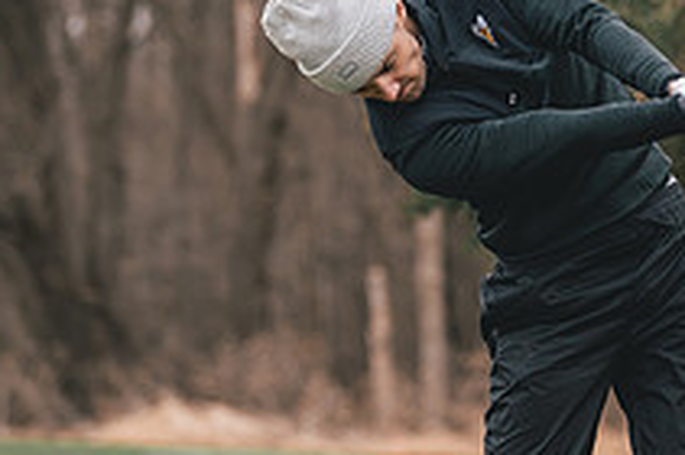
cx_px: 565
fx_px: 5757
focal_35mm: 303
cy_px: 336
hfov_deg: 6.8
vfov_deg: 4.5
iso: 640
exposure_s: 1/3200
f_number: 2.8
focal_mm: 106
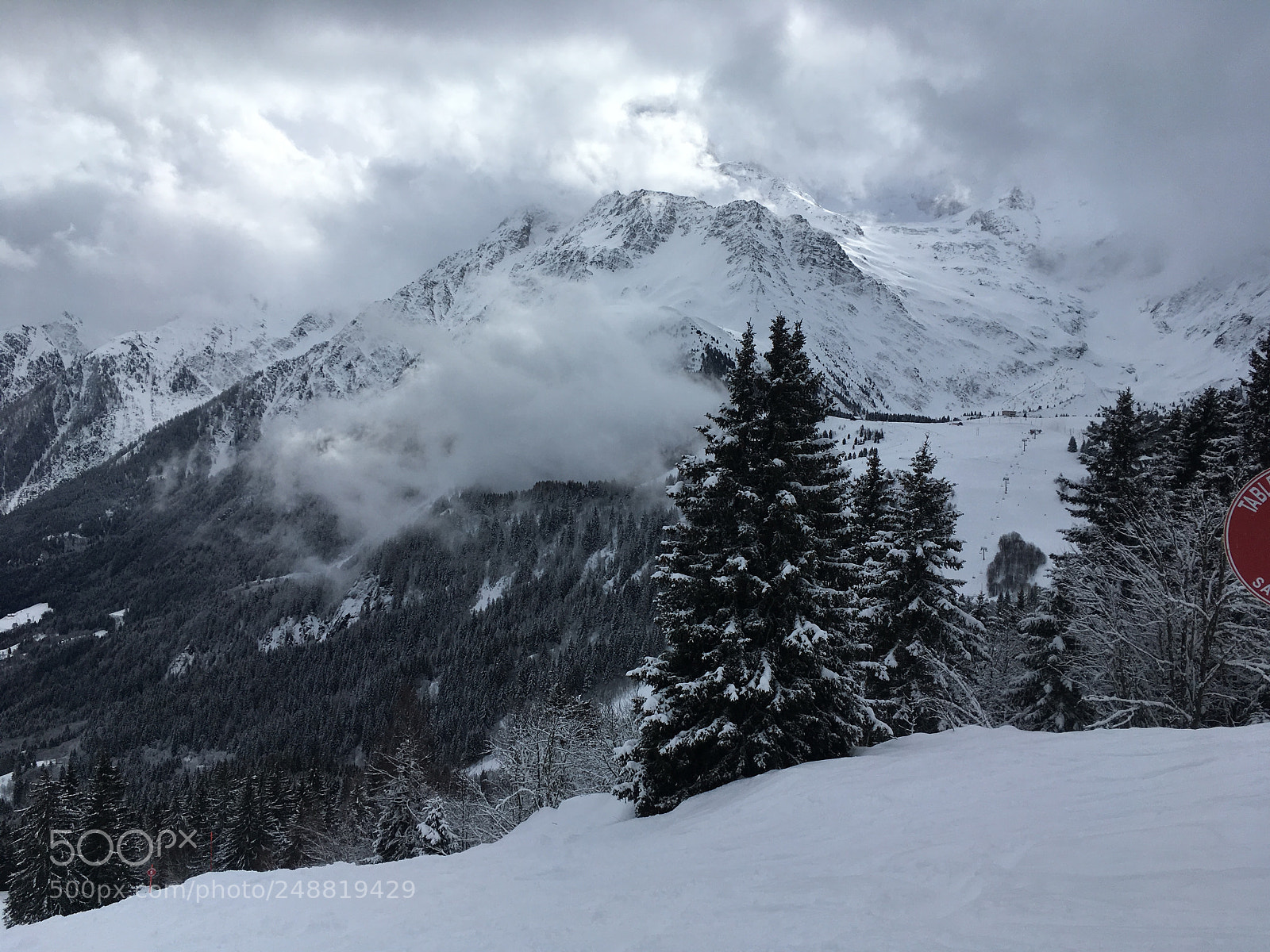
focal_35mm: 29
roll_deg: -3.1
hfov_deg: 61.7
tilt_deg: -3.4
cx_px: 635
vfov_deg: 48.2
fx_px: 1064
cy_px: 476
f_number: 2.2
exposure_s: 1/3663
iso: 25
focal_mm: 4.15
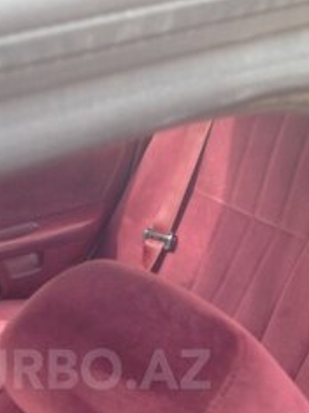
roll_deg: +6.5
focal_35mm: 74
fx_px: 882
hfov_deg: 19.7
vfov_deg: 25.5
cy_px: 369
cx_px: 75
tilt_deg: -34.1
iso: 50
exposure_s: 1/136
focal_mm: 4.28
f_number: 2.4
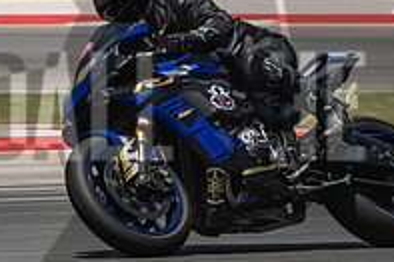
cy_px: 109
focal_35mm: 884
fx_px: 9667
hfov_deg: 2.3
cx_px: 236
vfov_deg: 1.6
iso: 160
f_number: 7.1
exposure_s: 1/400
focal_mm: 200
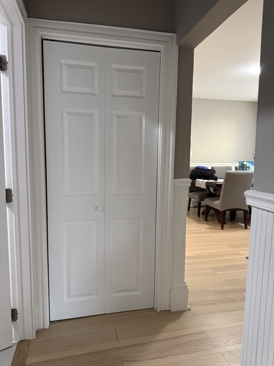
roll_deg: -1.3
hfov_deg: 56.8
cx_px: 137
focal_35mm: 24
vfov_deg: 71.6
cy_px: 183
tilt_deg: -6.3
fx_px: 253
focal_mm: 6.76
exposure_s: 1/60
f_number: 1.78
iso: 320
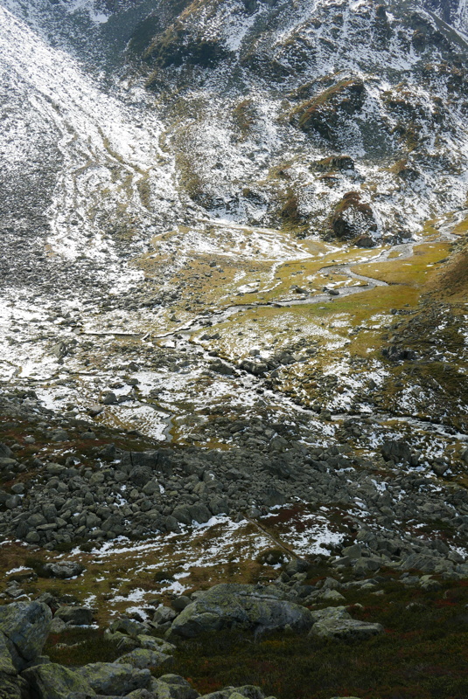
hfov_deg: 29.3
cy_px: 350
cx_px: 234
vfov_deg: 42.7
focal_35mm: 46
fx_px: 895
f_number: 5.6
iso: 200
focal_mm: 20.6
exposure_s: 1/640
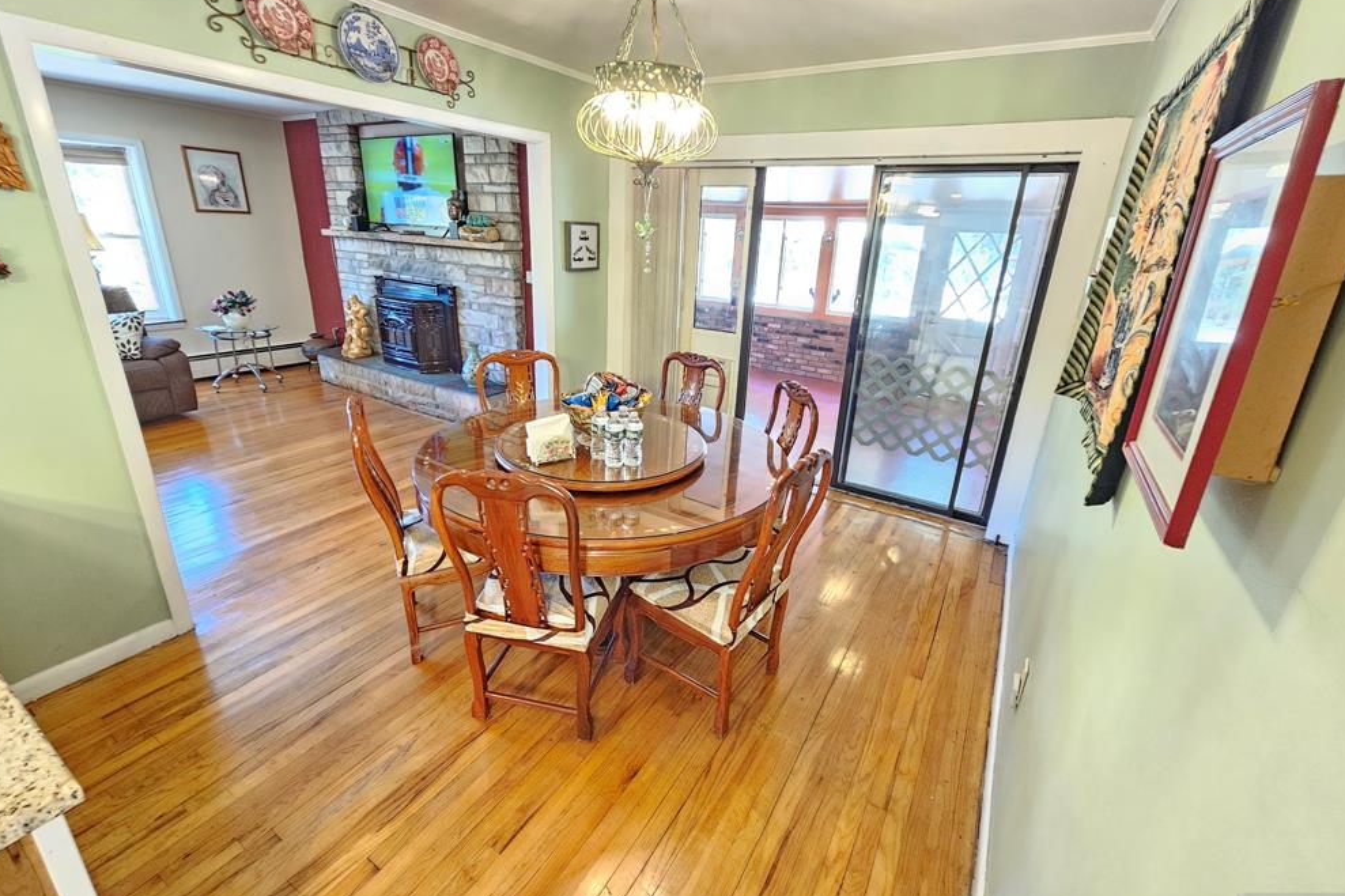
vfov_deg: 81.2
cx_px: 679
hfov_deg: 104.3
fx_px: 523
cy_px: 436
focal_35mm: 14
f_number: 2.2
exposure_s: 1/24
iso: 640
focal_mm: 2.2
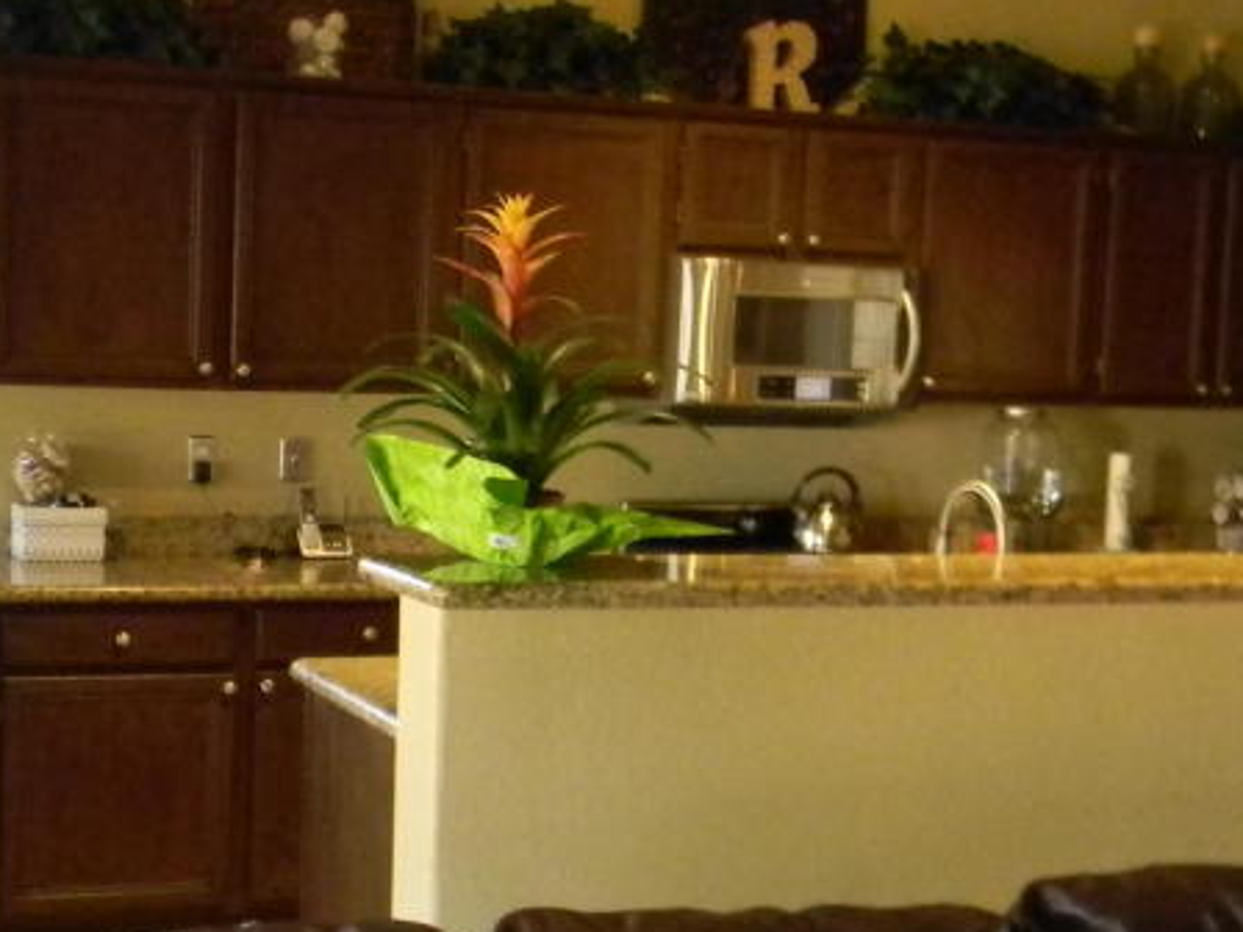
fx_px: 2298
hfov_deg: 30.2
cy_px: 524
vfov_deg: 22.9
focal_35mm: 64
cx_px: 499
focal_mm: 5
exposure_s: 1/7.8
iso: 200
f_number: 3.5
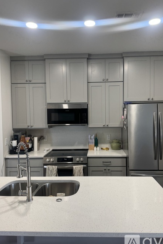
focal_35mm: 26
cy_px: 123
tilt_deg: -2.4
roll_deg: +1.0
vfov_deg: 69.4
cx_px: 91
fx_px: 176
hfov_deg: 49.5
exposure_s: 1/60
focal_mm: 6.76
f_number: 1.78
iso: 125
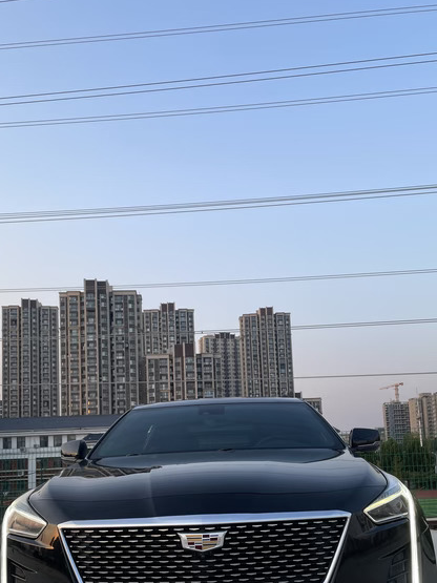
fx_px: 606
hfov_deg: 39.6
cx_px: 227
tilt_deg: +6.0
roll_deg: +2.1
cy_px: 398
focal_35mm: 36
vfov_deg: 50.3
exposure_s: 1/485
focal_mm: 4.2
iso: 32
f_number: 1.6
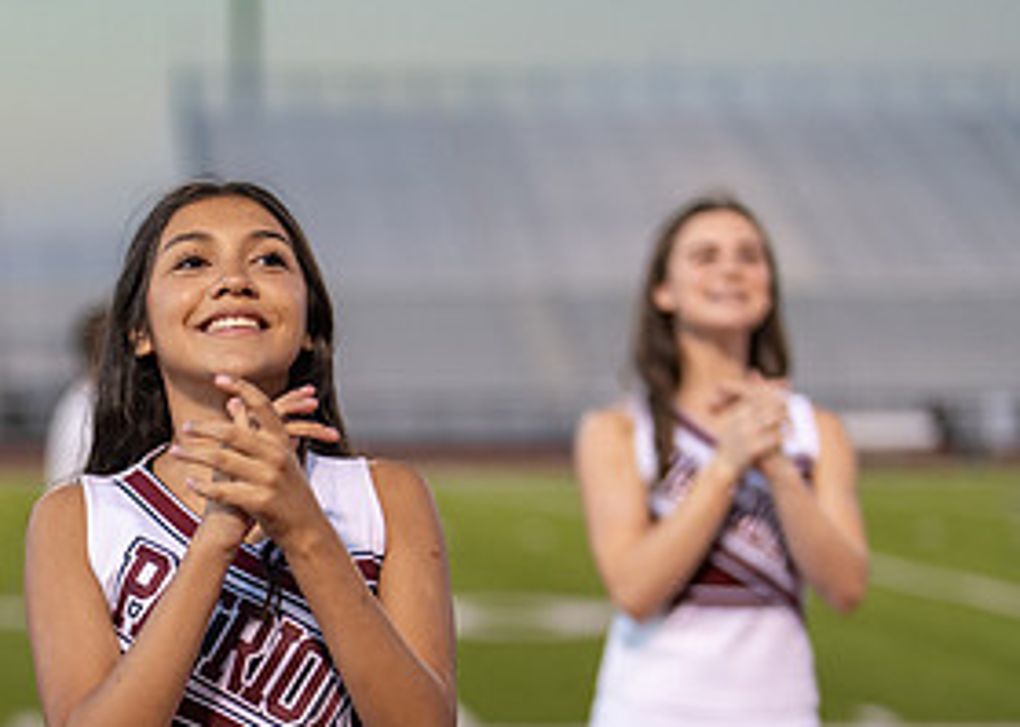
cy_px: 792
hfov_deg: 16.2
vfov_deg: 11.5
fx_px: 3561
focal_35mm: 123
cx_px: 206
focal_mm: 50
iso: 400
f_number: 1.2
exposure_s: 1/1000
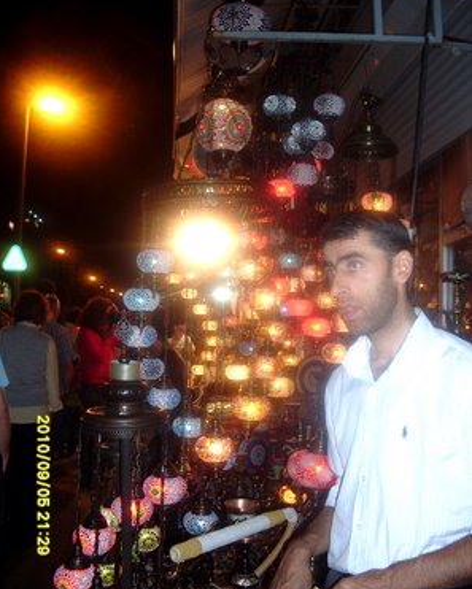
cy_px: 276
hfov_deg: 37.4
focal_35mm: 40
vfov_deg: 45.8
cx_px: 235
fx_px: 698
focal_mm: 6.3
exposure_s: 1/45
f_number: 2.8
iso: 100
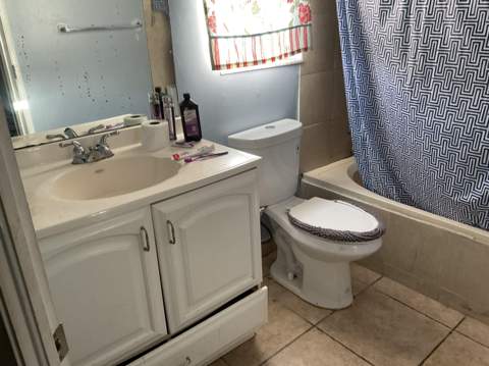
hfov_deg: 61.7
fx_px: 409
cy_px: 183
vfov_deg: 48.2
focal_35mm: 29
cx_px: 244
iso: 80
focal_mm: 3
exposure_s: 1/60
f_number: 1.8
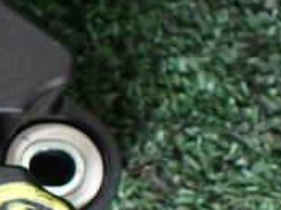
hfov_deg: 17.4
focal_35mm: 103
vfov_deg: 14.2
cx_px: -125
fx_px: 836
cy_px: 200
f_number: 2.3
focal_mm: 5.4
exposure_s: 1/125
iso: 800
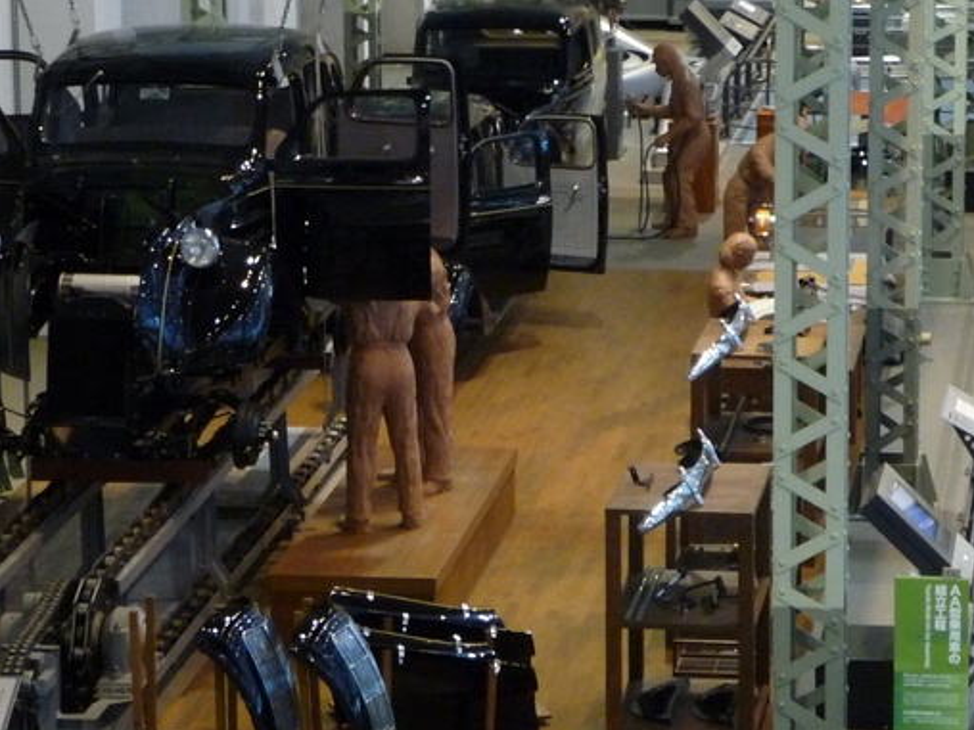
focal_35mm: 157
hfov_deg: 12.6
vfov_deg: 9.4
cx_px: 546
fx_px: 4418
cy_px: 271
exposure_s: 1/8
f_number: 4.7
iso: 400
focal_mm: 14.2
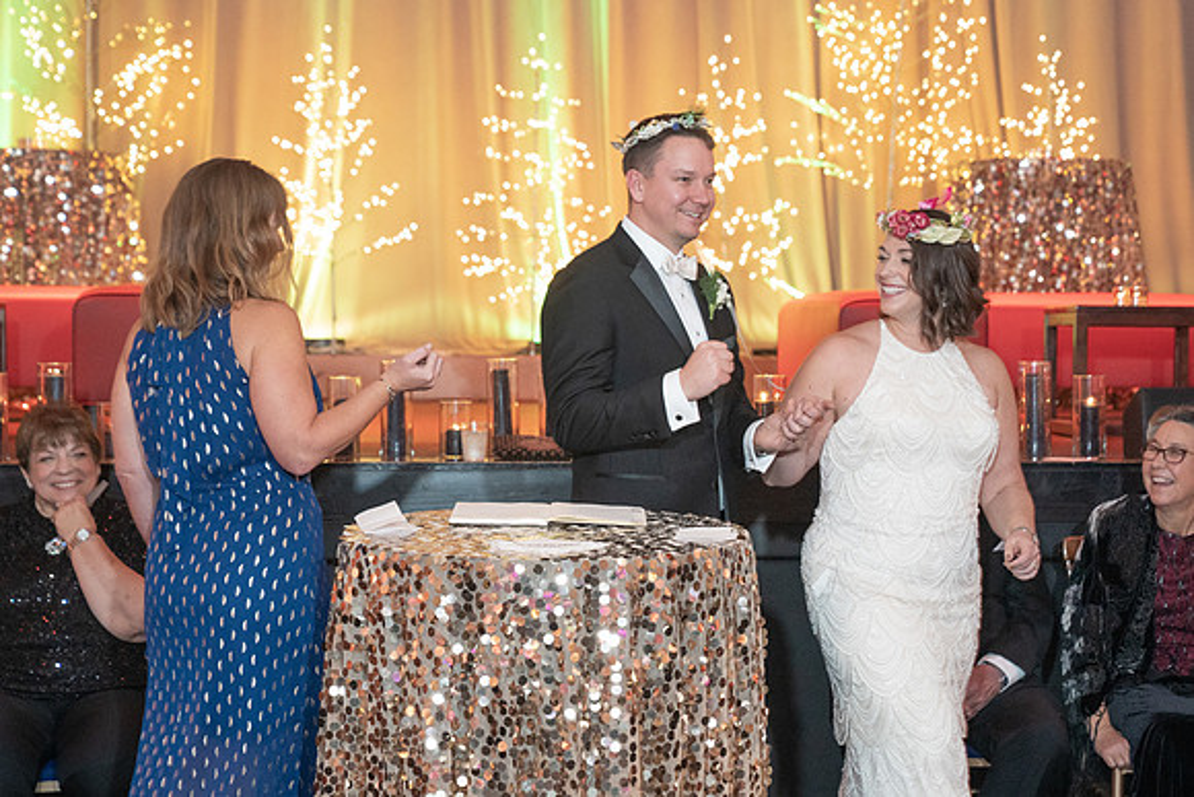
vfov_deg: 16.7
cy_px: 435
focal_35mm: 82
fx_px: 2717
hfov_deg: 24.8
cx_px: 651
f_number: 4
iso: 4000
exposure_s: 1/125
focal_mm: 70
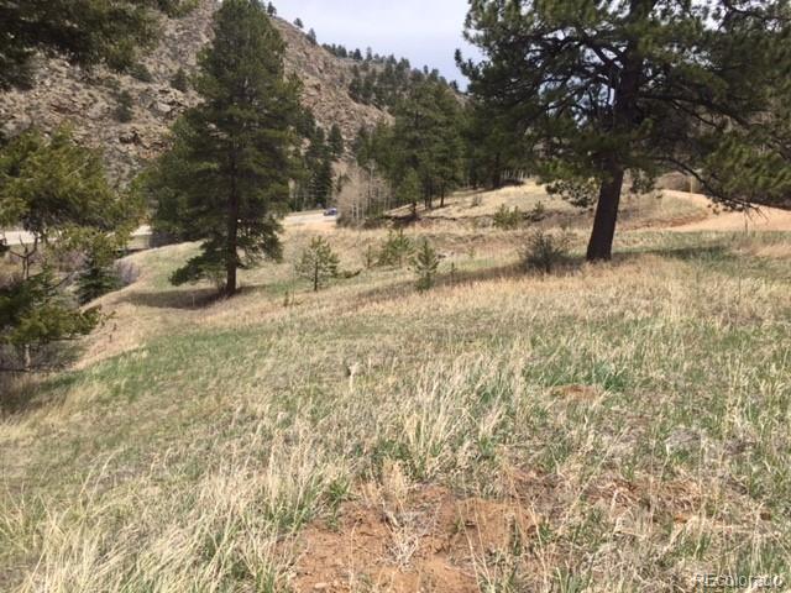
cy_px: 296
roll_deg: -3.3
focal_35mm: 29
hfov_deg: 61.7
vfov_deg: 48.2
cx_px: 396
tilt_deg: -10.9
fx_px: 663
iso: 32
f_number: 2.2
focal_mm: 4.15
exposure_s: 1/1799
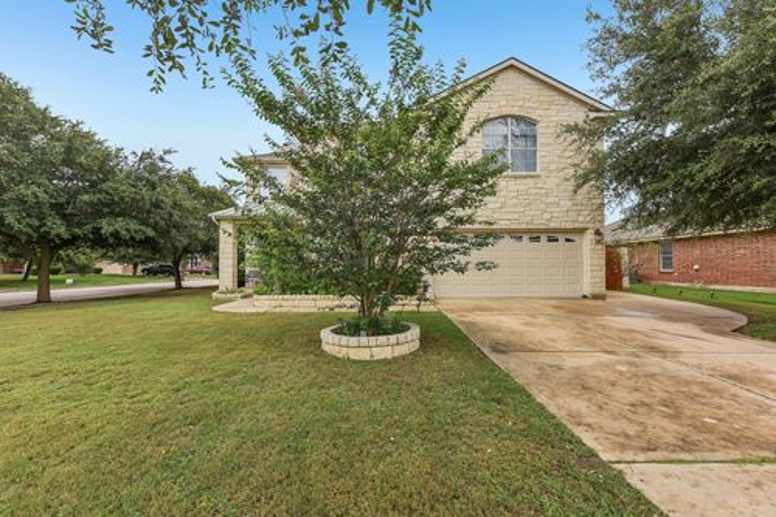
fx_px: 345
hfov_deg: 96.8
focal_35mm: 16
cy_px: 258
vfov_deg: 73.7
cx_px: 388
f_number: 8
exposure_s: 1/200
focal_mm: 16
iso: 100
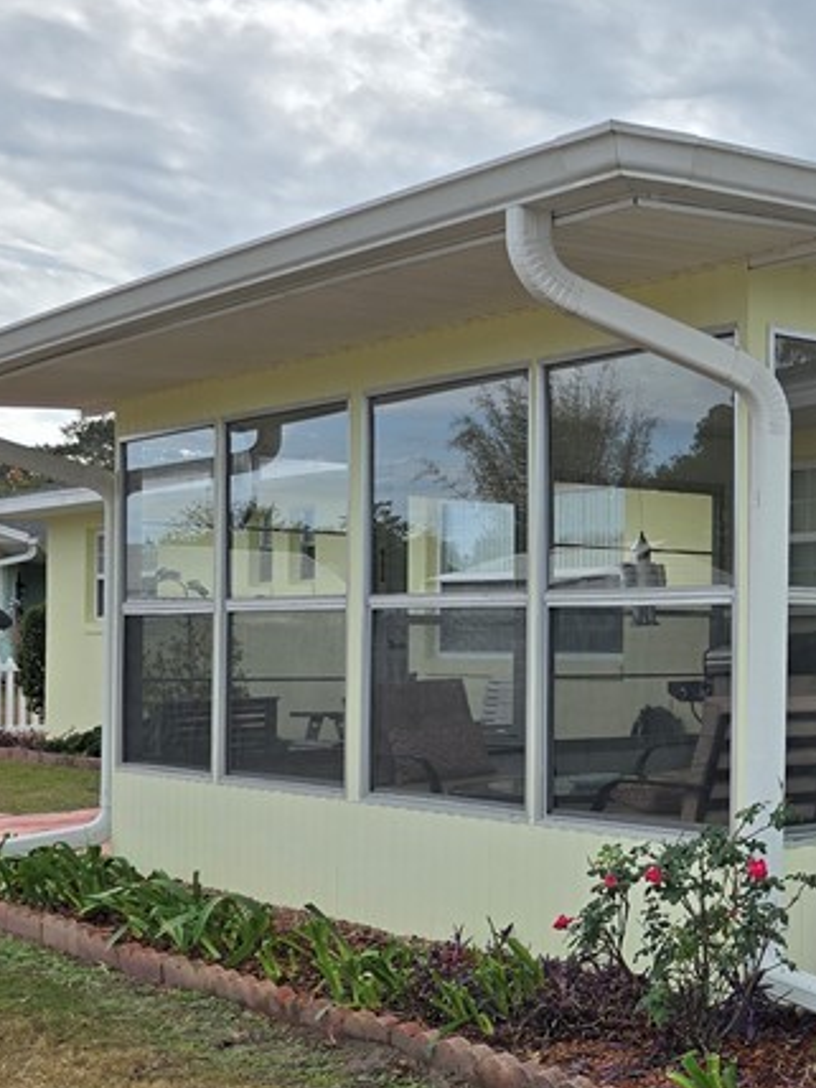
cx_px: 1078
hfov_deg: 23.3
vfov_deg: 34.8
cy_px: 643
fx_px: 1729
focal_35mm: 55
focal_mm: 6.3
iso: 12
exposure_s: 1/1425
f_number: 1.7
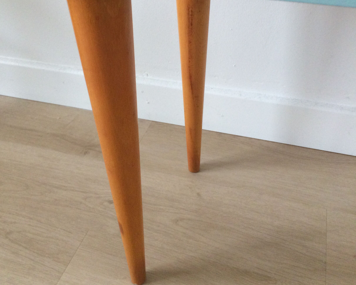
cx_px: 177
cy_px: 77
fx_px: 400
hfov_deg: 47.9
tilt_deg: -30.5
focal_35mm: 38
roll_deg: +3.5
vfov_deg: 38.3
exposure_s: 1/33
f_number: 2.2
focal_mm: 4.15
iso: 250
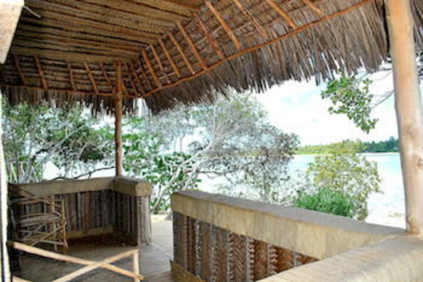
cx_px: 212
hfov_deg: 67.4
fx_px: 317
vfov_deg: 48.0
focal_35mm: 27
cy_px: 141
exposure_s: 1/200
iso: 100
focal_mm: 18
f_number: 5.6
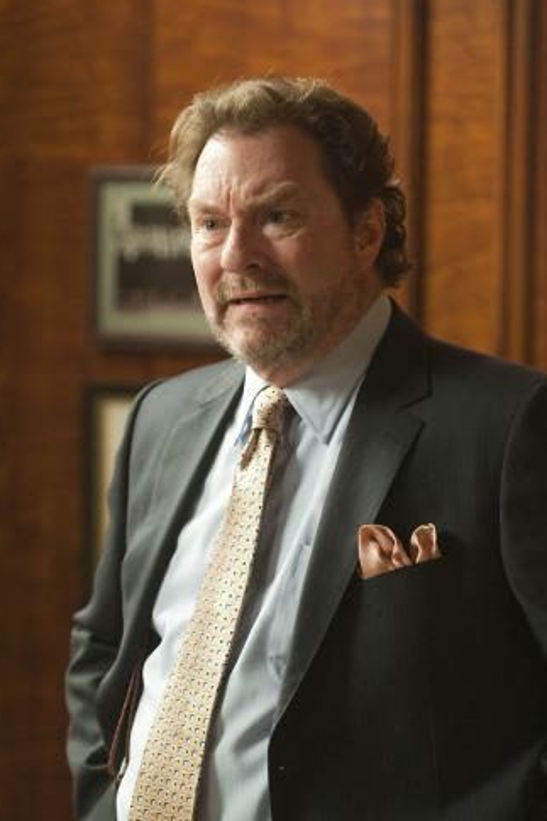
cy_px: 507
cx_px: 275
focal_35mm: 229
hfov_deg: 6.0
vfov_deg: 9.0
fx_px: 5223
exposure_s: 1/125
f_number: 3.5
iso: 3200
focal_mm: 170
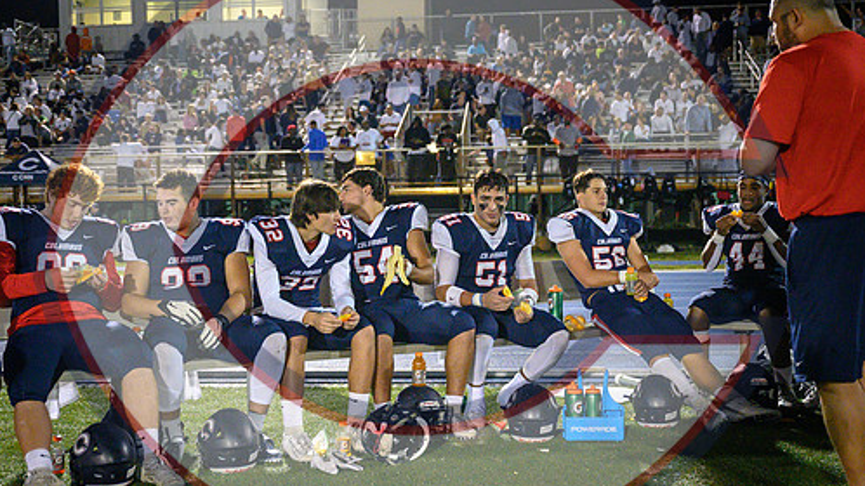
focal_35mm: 50
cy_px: 246
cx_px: 408
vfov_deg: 23.9
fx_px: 1147
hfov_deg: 41.3
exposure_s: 1/3200
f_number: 2.8
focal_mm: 41
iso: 12800
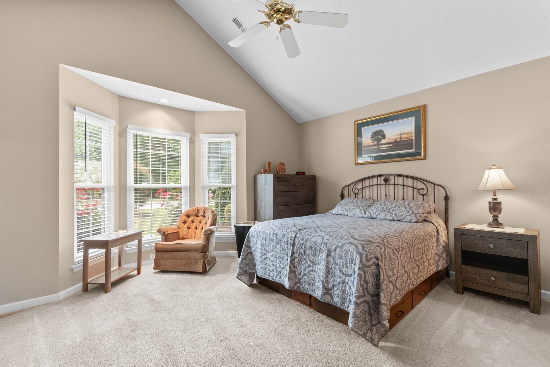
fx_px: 229
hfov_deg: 100.4
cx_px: 275
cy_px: 184
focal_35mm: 15
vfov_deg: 77.3
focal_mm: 10
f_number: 4.5
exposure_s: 1/4
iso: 100
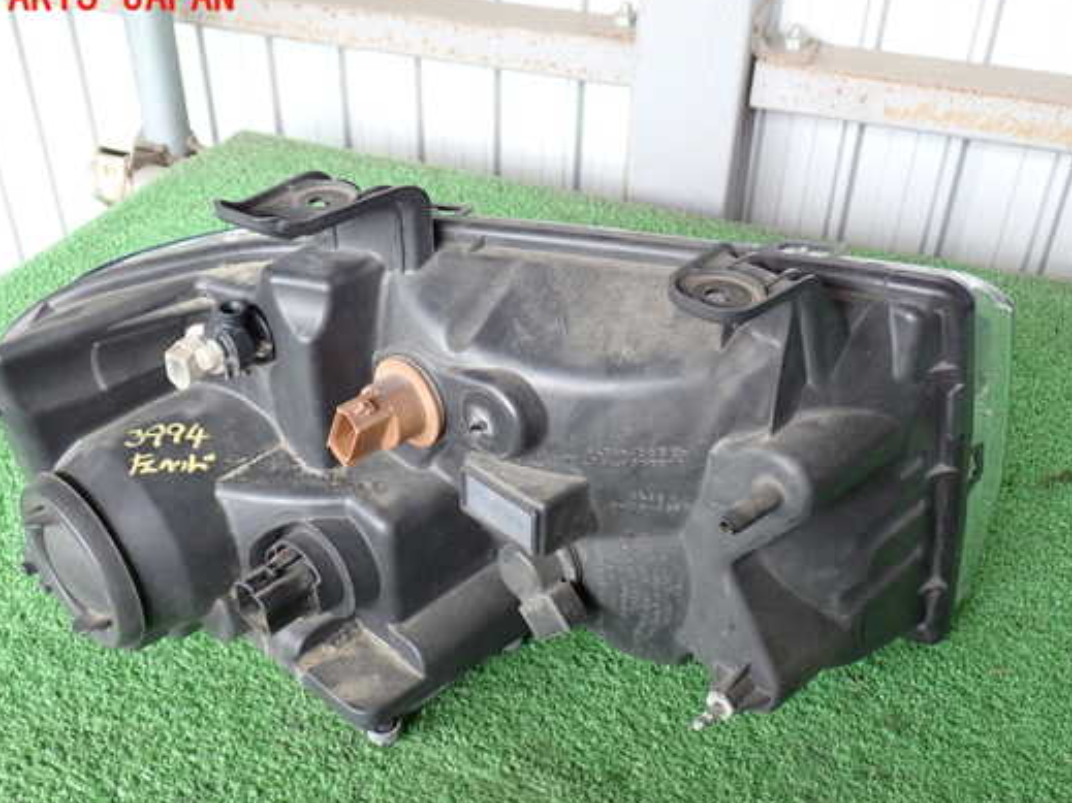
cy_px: 436
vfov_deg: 38.6
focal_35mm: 37
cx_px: 479
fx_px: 1146
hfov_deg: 50.1
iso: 200
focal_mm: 5.79
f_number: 2.4
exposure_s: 1/60
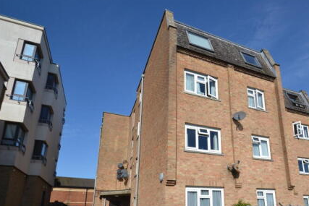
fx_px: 197
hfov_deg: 74.5
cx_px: 197
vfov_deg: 53.3
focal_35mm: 23
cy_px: 148
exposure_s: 1/500
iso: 400
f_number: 11
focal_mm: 10
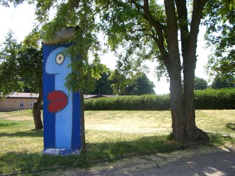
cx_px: 118
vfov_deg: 37.7
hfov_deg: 49.0
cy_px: 88
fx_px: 258
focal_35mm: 38
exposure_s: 1/320
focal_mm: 6.2
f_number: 4.3
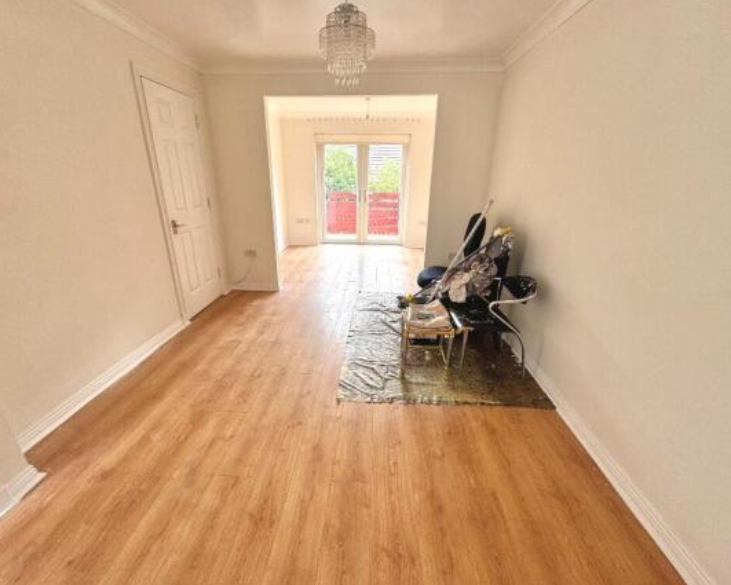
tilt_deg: -19.3
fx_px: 325
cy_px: 292
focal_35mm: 15
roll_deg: +0.5
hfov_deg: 96.8
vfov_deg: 84.1
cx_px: 361
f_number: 2.2
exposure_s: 1/99
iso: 100
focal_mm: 2.22
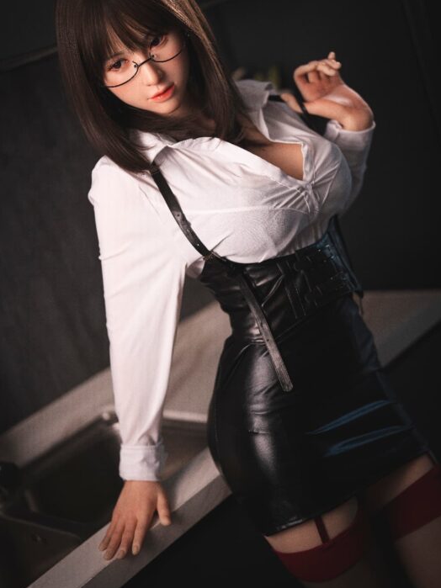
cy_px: 255
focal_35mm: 55
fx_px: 935
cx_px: 223
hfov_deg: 26.6
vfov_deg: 34.9
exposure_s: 1/800
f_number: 1.4
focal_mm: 50
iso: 400
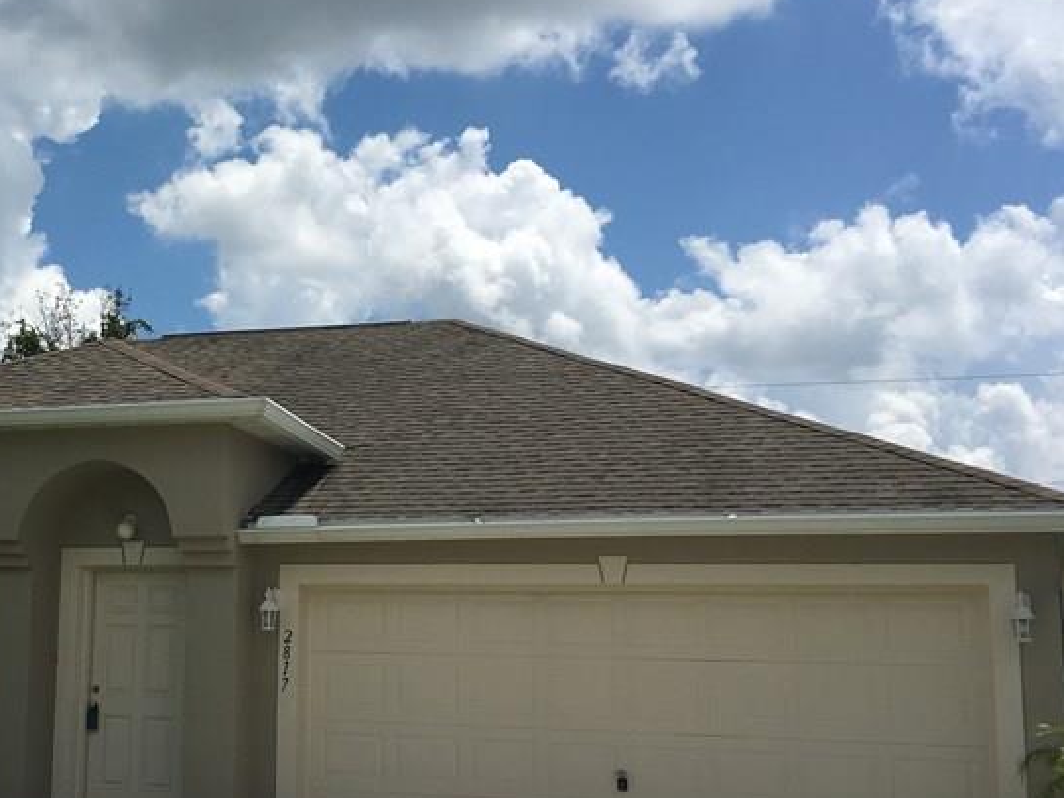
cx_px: 169
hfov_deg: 33.6
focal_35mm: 55
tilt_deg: +11.7
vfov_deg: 26.5
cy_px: 445
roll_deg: -2.1
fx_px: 1691
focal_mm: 4.15
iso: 25
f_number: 2.2
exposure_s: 1/3663
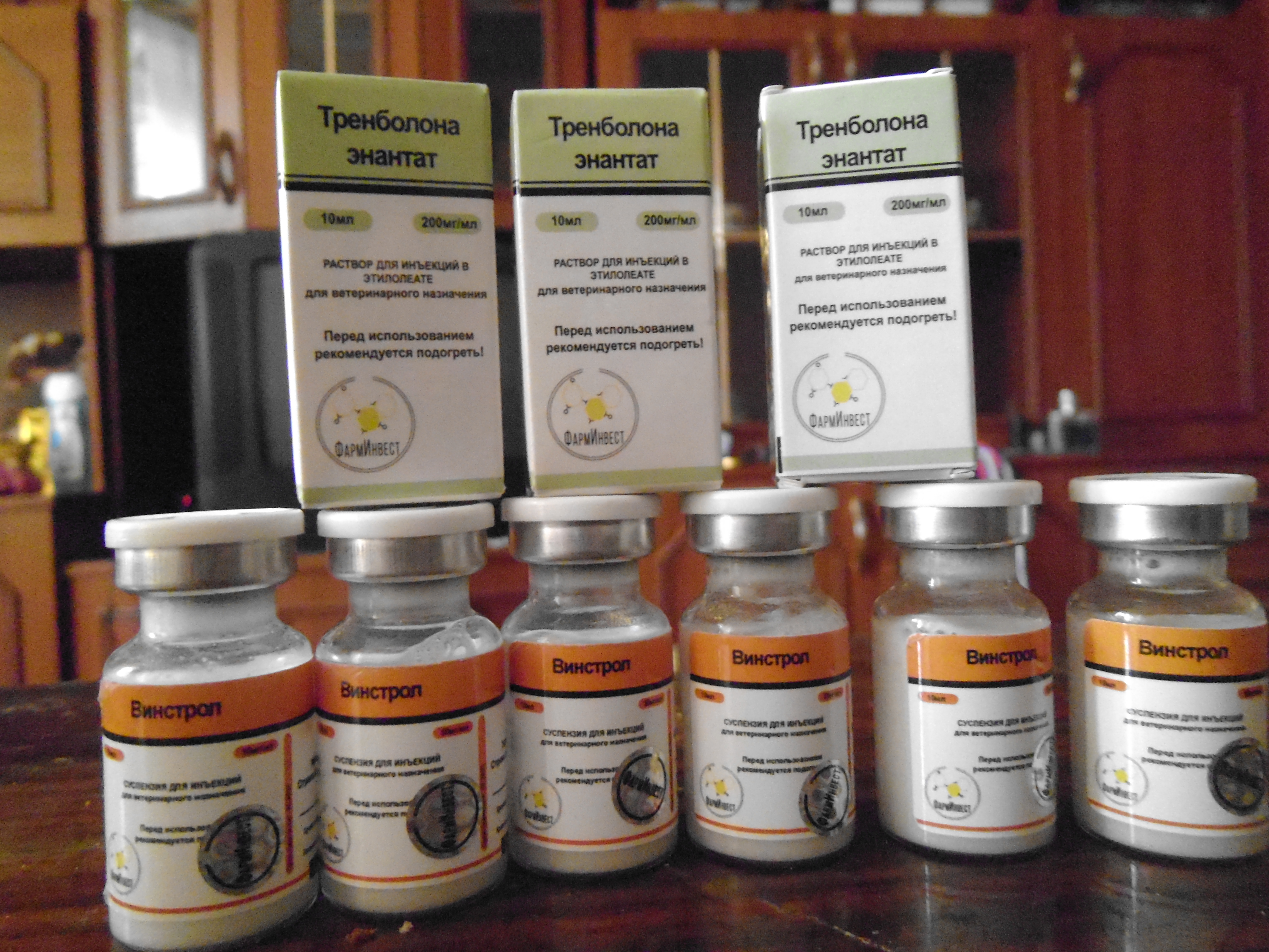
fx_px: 953
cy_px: 476
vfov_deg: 53.1
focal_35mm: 26
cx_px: 634
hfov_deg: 67.3
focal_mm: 4.7
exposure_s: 1/8
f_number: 2.8
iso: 800
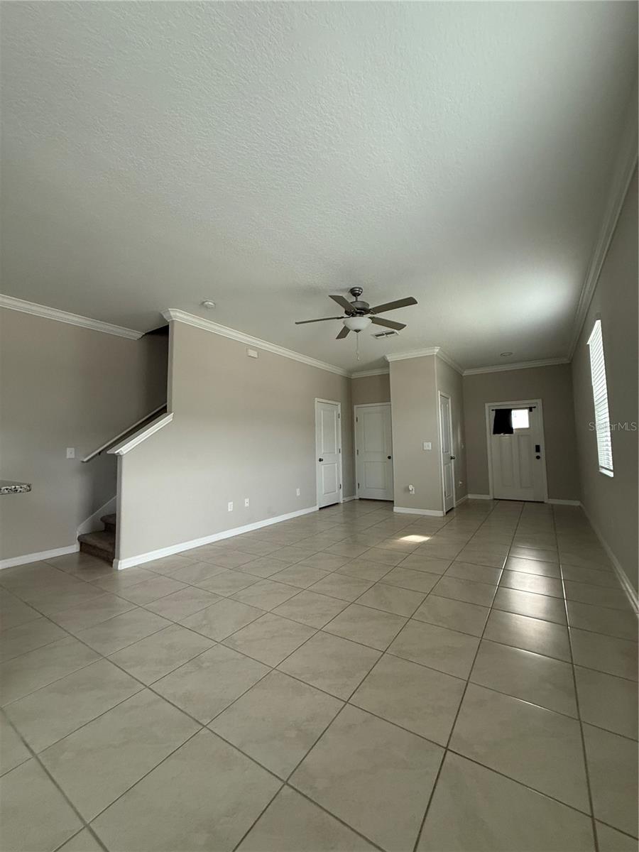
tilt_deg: +4.5
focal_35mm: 14
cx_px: 320
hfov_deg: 85.7
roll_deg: -0.1
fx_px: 345
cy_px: 426
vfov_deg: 102.1
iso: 320
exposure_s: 1/99
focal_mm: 2.22
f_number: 2.2
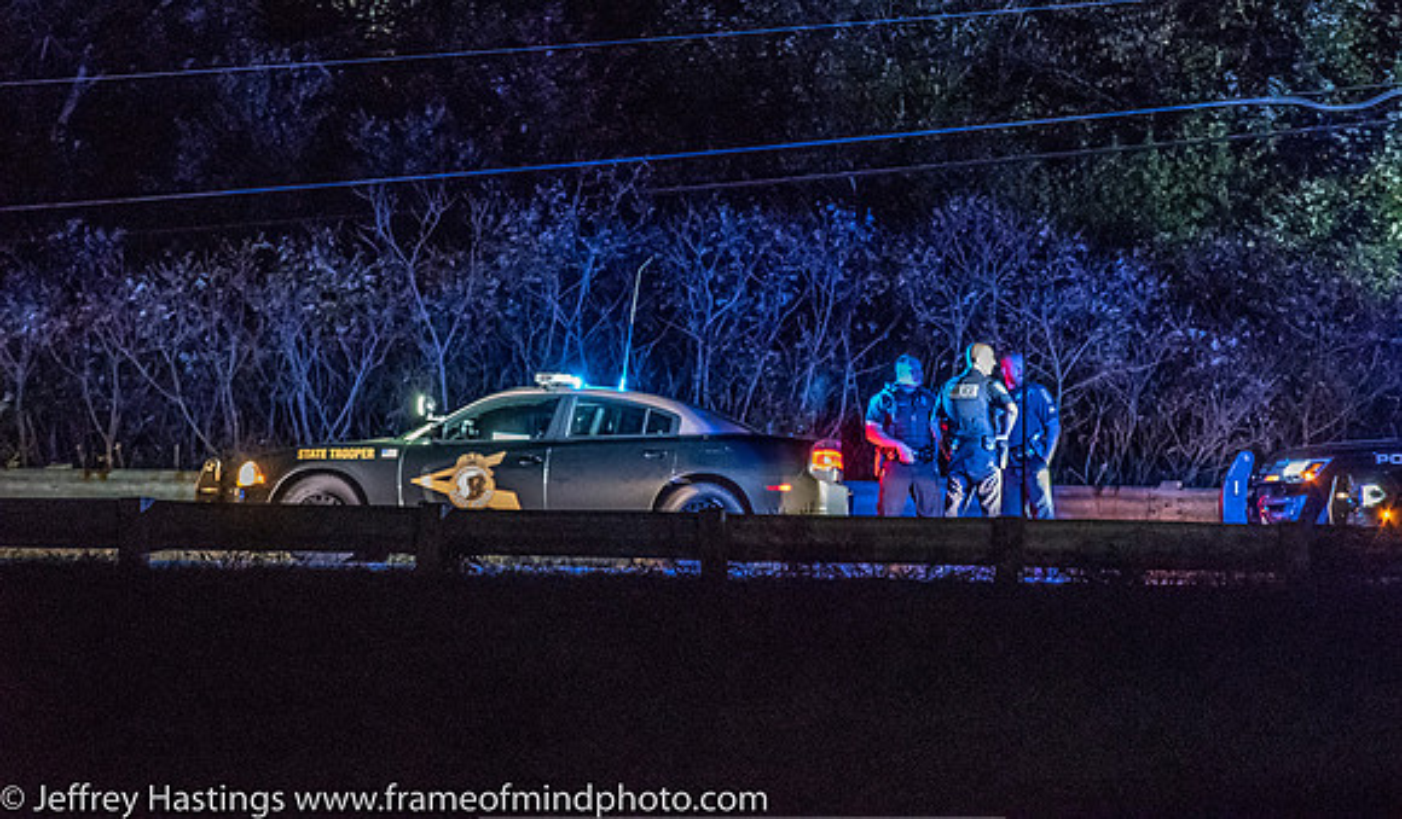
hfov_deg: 13.9
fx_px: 5732
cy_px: 354
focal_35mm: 153
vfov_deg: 8.2
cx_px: 701
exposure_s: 1/25
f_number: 4.5
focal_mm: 98
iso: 16000
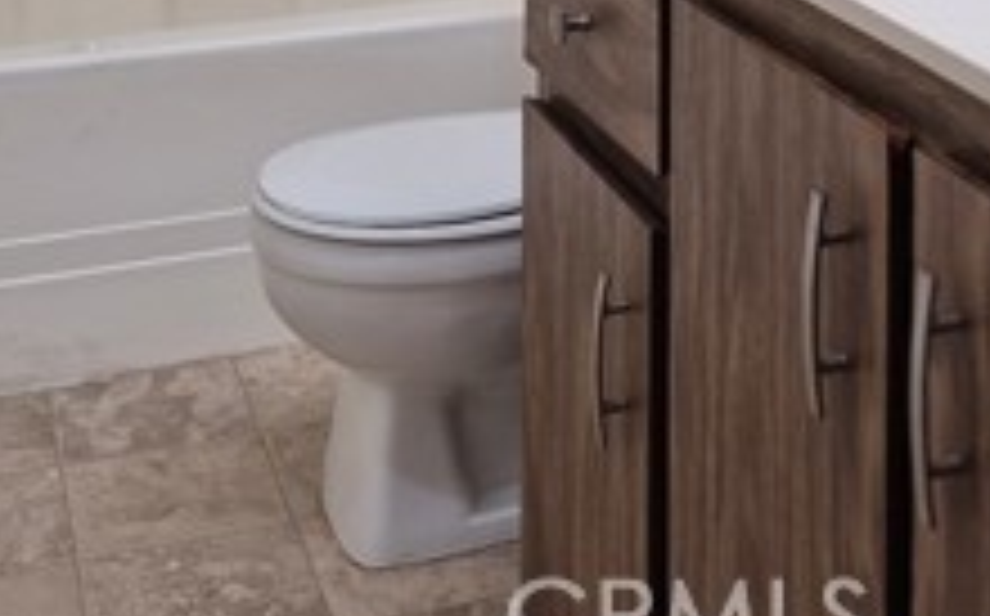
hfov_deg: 28.7
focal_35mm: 71
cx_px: 702
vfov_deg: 16.2
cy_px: -396
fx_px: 1914
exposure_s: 1/120
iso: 125
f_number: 1.8
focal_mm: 5.4
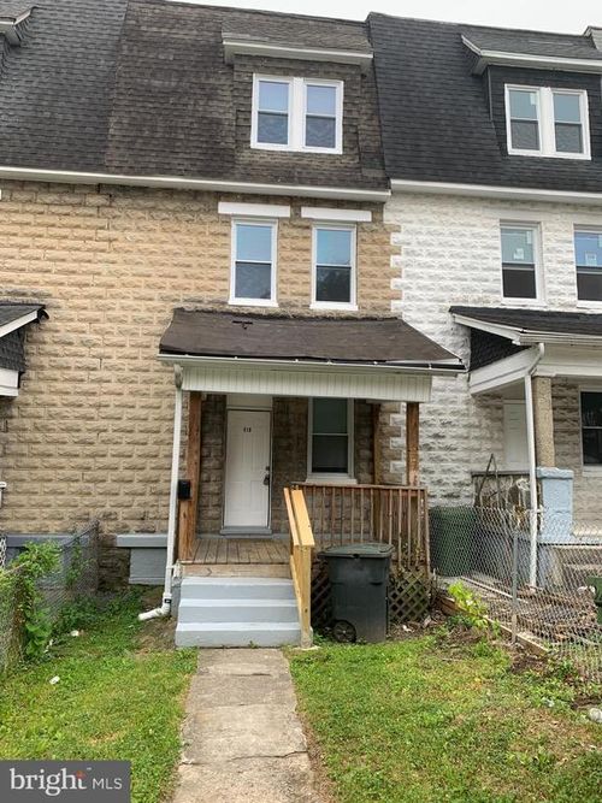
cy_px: 402
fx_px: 603
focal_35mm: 26
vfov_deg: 67.3
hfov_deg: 53.0
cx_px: 301
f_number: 1.8
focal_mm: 4.25
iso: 25
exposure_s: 1/337
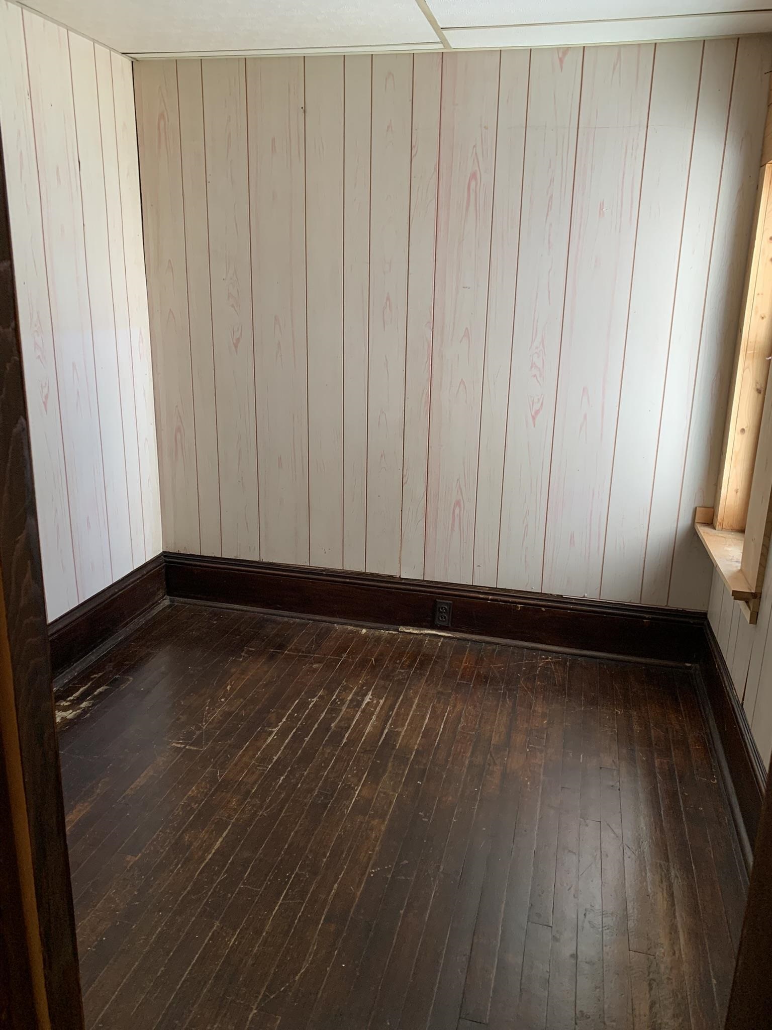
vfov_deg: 67.3
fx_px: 773
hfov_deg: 53.1
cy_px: 515
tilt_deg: -14.1
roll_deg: -1.8
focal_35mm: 26
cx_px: 386
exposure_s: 1/62
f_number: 1.8
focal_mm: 4.25
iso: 100
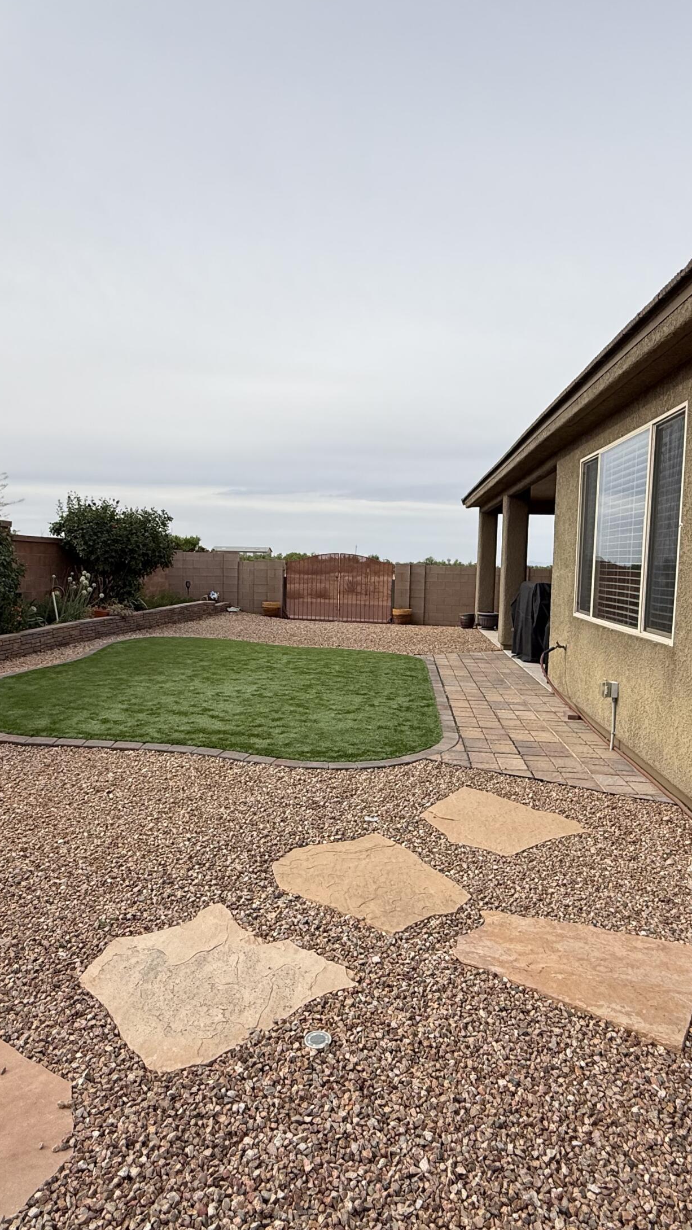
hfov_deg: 53.6
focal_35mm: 21
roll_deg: -1.6
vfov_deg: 83.8
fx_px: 685
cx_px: 344
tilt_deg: -3.0
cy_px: 610
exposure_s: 1/1848
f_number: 2.2
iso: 50
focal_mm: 2.22
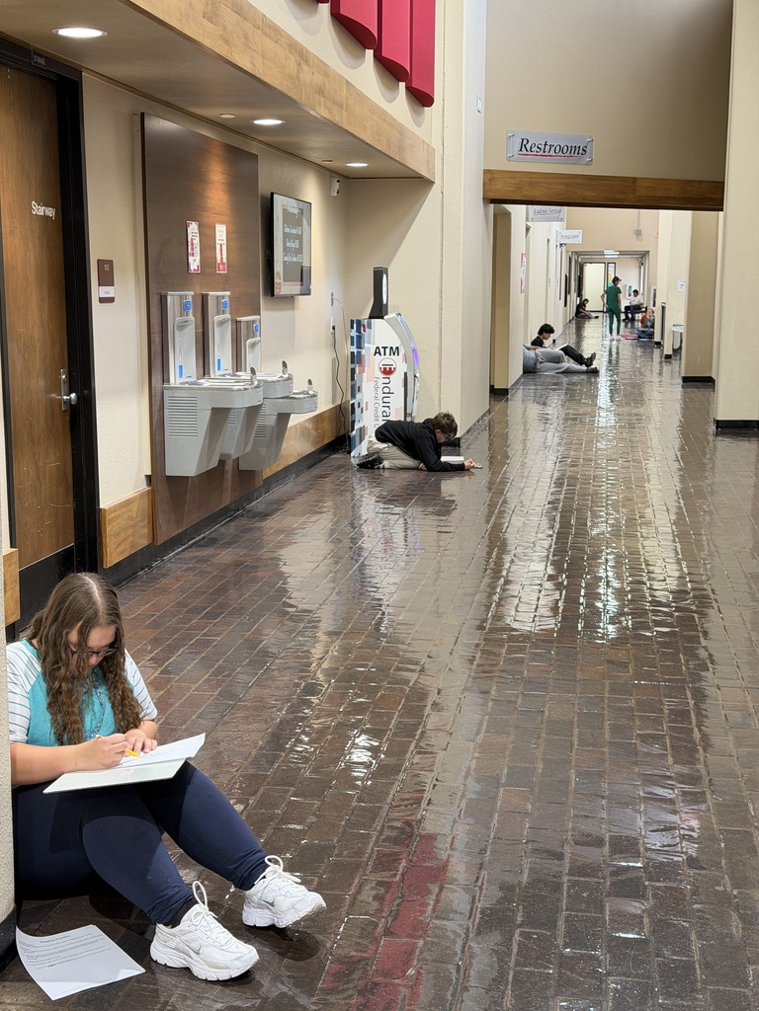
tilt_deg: -9.5
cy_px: 506
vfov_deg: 39.7
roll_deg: -0.8
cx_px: 380
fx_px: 1403
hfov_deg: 30.3
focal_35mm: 48
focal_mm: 6.76
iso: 160
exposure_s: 1/60
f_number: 1.78
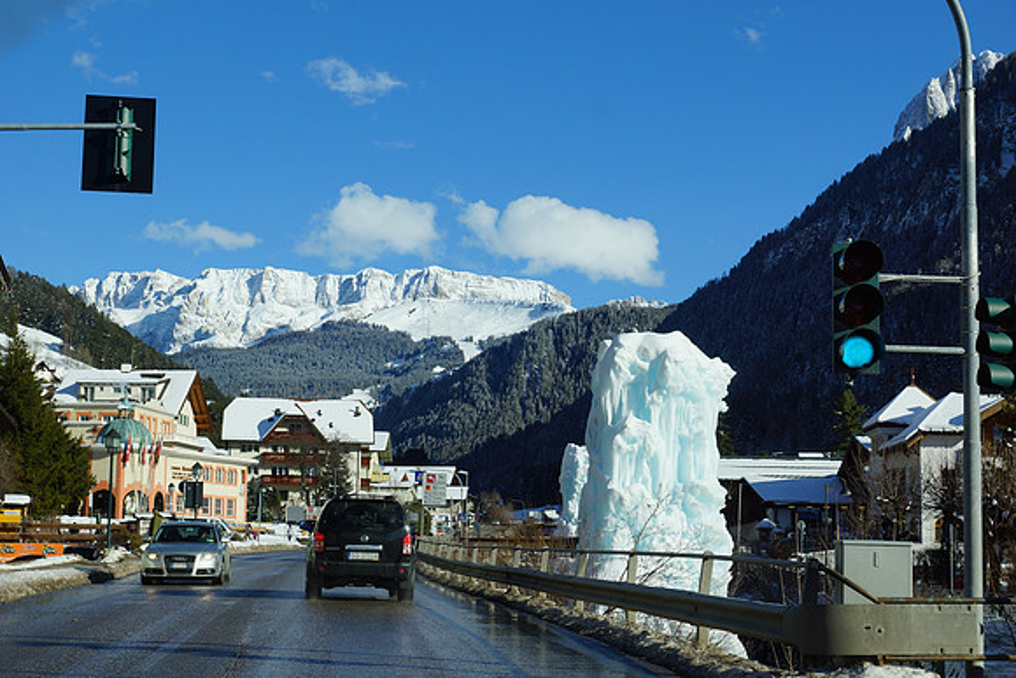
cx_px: 508
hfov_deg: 29.9
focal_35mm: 68
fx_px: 1905
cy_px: 339
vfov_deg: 20.2
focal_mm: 45
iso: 100
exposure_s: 1/640
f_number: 7.1
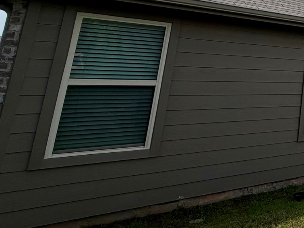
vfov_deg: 34.7
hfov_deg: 35.3
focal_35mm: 38
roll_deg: -2.0
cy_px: 7
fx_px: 334
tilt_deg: +10.9
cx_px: 387
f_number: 2.2
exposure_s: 1/1534
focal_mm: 2.22
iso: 20
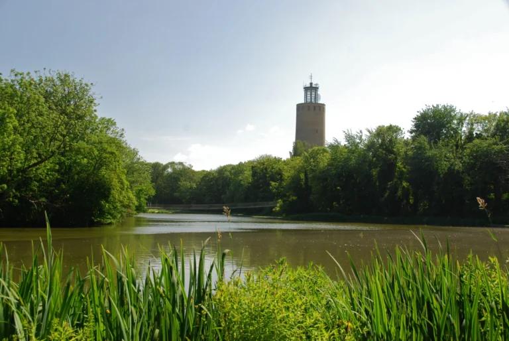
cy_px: 170
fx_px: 616
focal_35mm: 44
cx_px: 254
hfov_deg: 44.9
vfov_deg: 30.9
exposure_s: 1/180
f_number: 9.5
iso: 400
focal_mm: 29
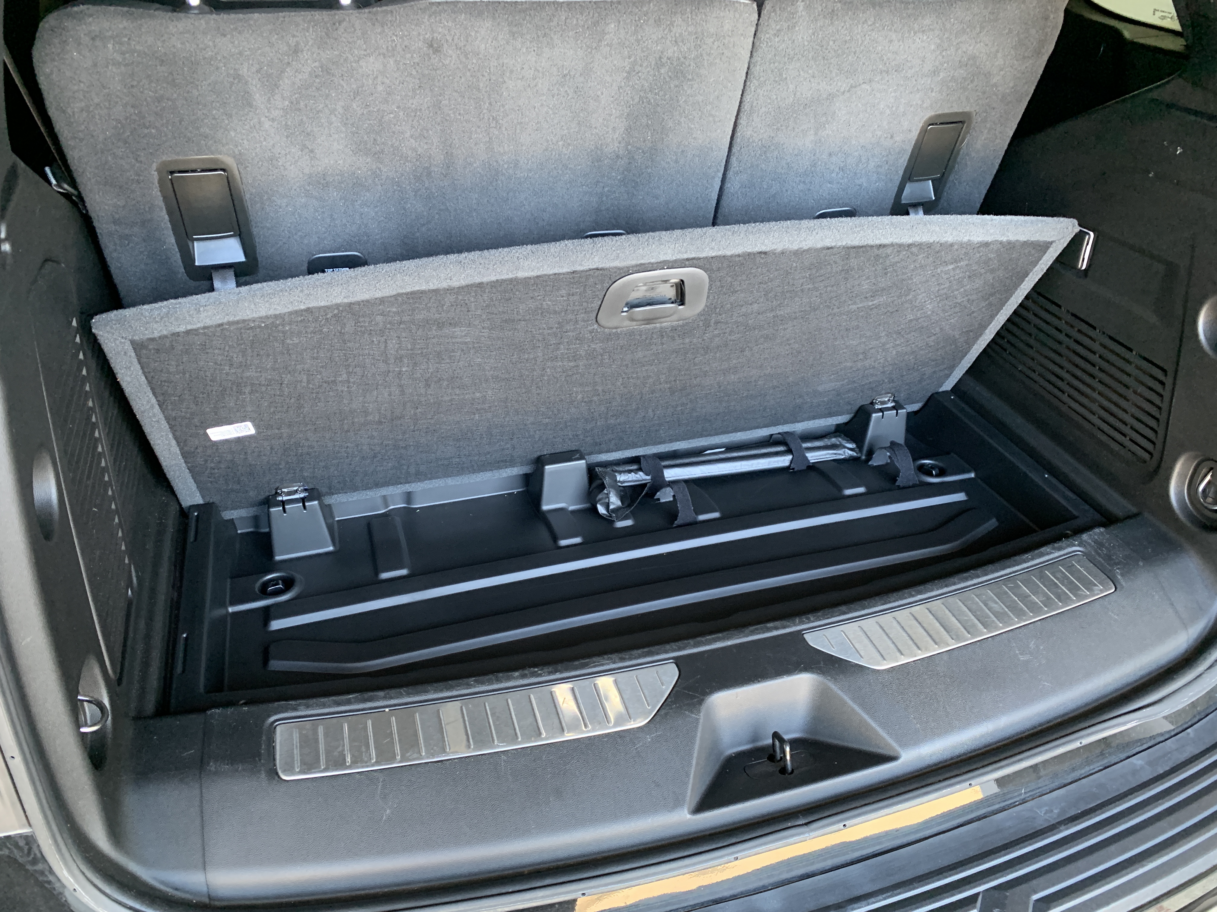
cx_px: 608
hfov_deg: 67.3
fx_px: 914
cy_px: 456
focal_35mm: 26
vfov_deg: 53.1
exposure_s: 1/60
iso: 320
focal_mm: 4.25
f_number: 1.8
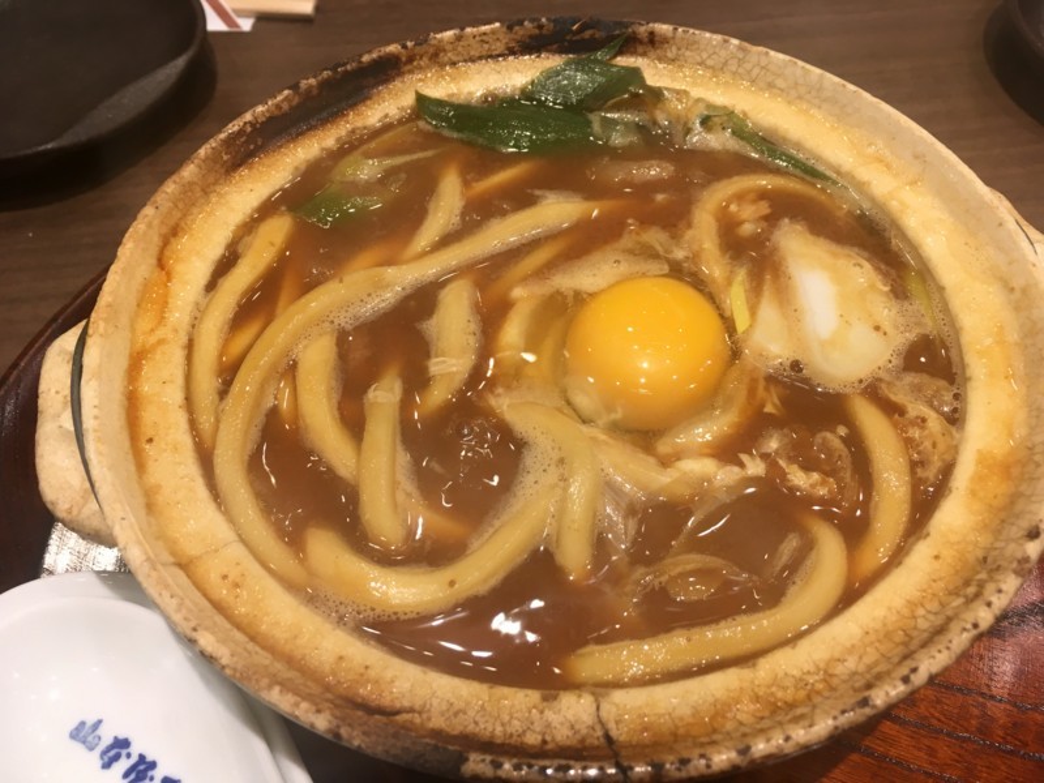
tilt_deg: -55.9
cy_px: 392
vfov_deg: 48.2
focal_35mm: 29
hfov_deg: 61.7
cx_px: 522
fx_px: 875
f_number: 2.2
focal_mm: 4.15
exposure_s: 1/30
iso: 25
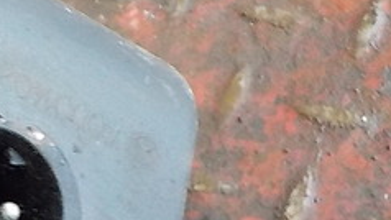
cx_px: -16
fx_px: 913
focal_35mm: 88
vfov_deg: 13.6
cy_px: 207
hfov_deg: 23.0
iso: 800
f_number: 3.3
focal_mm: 4.1
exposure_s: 1/25
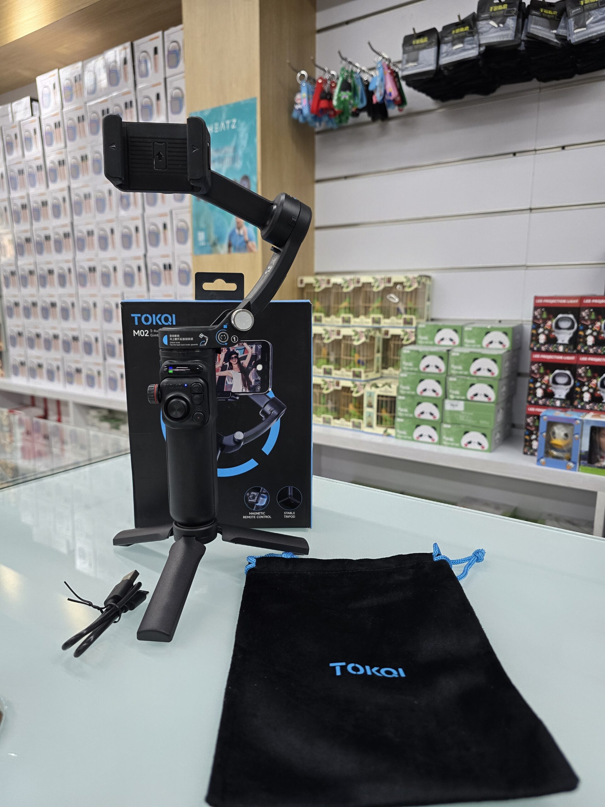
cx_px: 302
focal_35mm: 23
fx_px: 536
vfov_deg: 73.9
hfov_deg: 58.9
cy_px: 404
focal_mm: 6.3
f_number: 1.7
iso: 250
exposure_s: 1/180
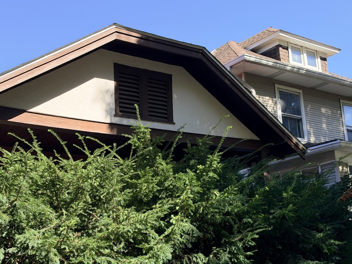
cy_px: 196
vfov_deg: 30.4
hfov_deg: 39.8
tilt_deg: +8.9
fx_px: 478
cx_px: 110
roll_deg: +3.6
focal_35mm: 47
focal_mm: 6.93
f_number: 1.8
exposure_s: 1/1041
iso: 80
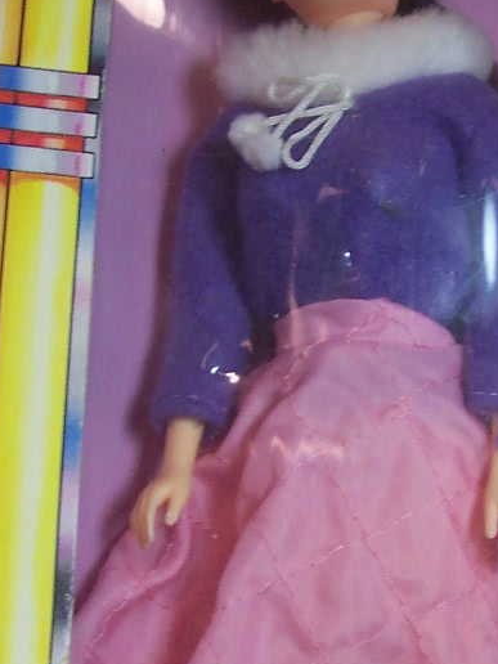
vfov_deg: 22.7
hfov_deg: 17.1
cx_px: 383
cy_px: 447
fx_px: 1650
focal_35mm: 86
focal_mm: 5.6
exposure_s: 1/45
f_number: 2.8
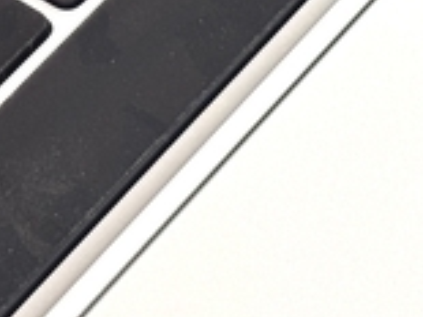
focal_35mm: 248
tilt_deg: -48.6
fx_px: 3028
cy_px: -150
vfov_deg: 5.9
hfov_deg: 7.9
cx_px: -126
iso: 100
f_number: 1.78
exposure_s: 1/77
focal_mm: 6.76
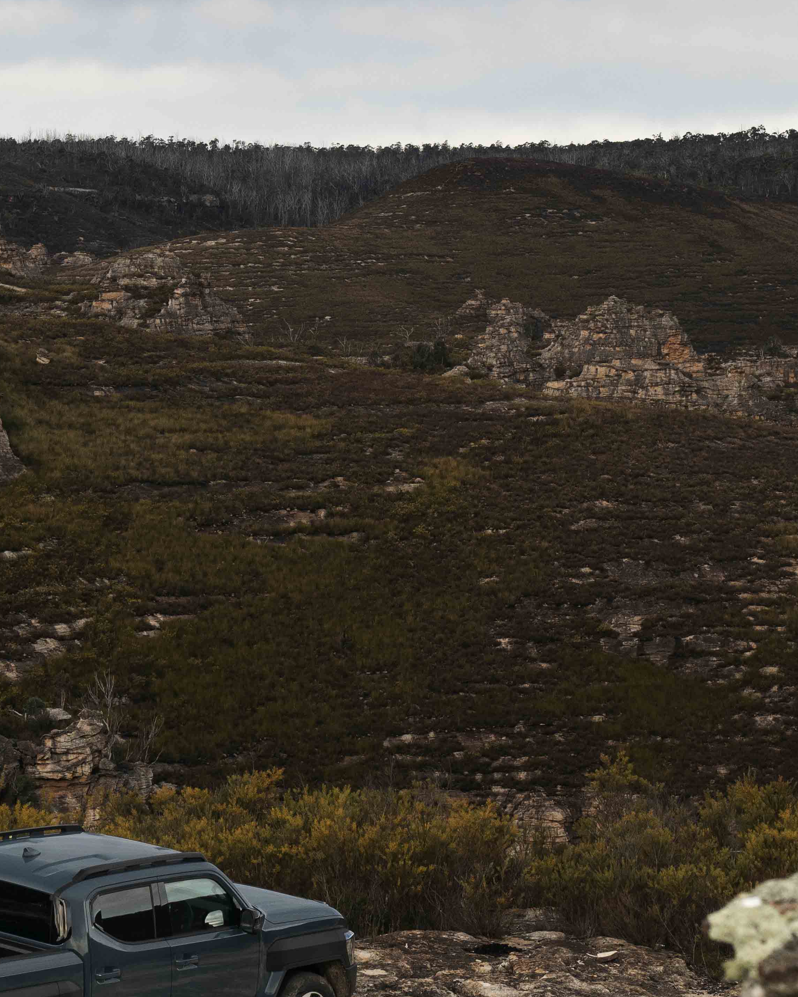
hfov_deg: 12.4
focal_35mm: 124
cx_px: 207
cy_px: 492
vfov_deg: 15.5
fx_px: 3661
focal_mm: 54
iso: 800
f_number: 10
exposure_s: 1/125
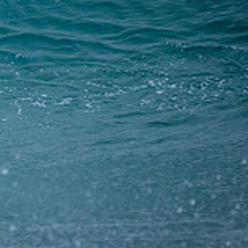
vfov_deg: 0.7
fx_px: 21074
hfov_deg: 0.7
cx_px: -212
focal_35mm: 2600
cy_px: 38
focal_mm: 800
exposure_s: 1/2000
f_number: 6.3
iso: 1400
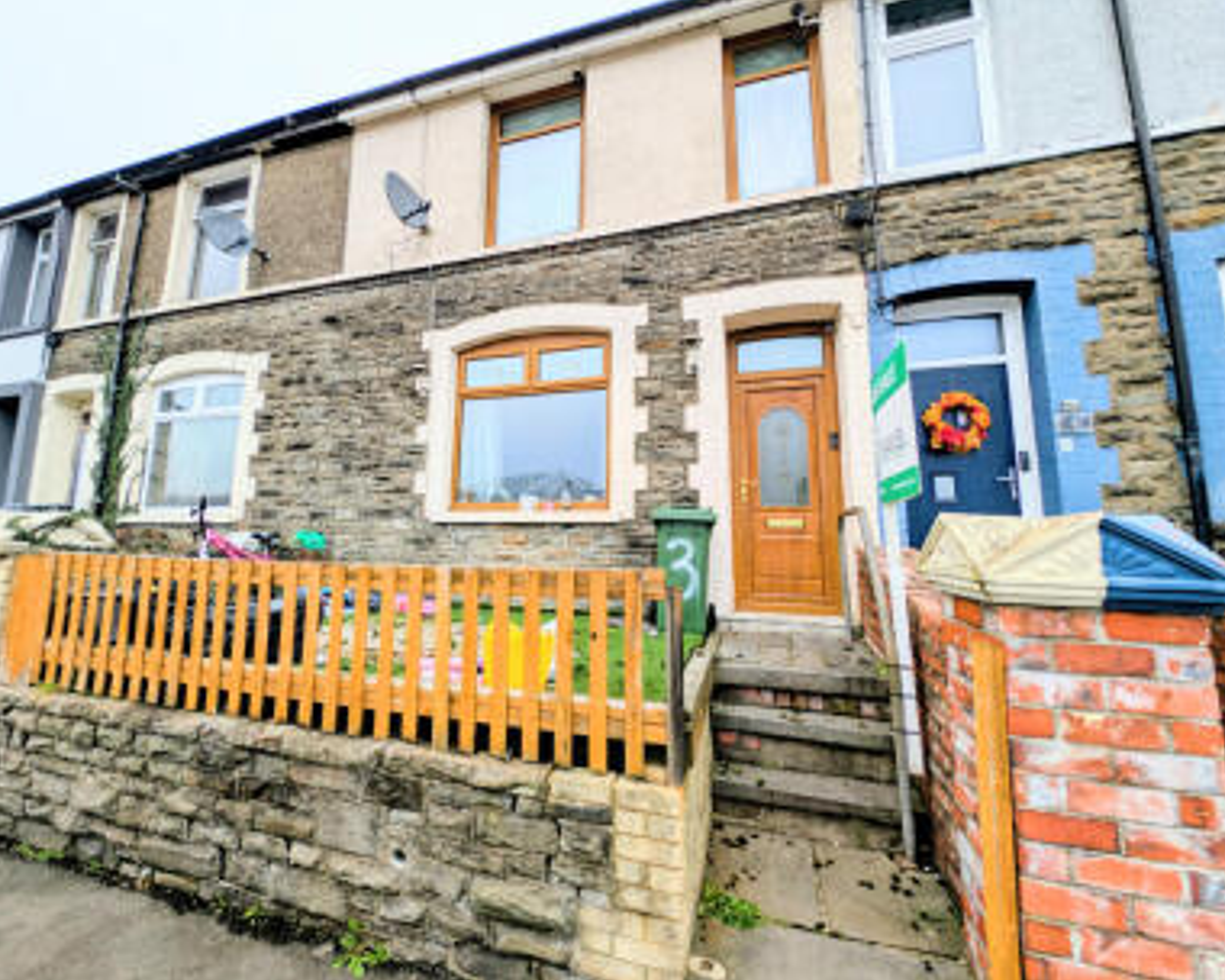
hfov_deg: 104.8
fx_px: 471
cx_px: 588
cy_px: 472
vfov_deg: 92.2
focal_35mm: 13
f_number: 1.95
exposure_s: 1/411
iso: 38
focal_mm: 2.23
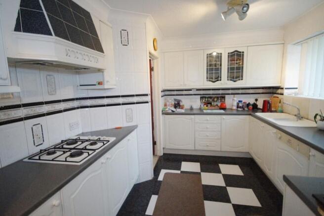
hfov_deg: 90.0
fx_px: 162
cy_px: 108
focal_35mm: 18
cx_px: 162
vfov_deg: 67.4
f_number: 4.5
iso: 3200
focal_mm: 12
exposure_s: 1/160
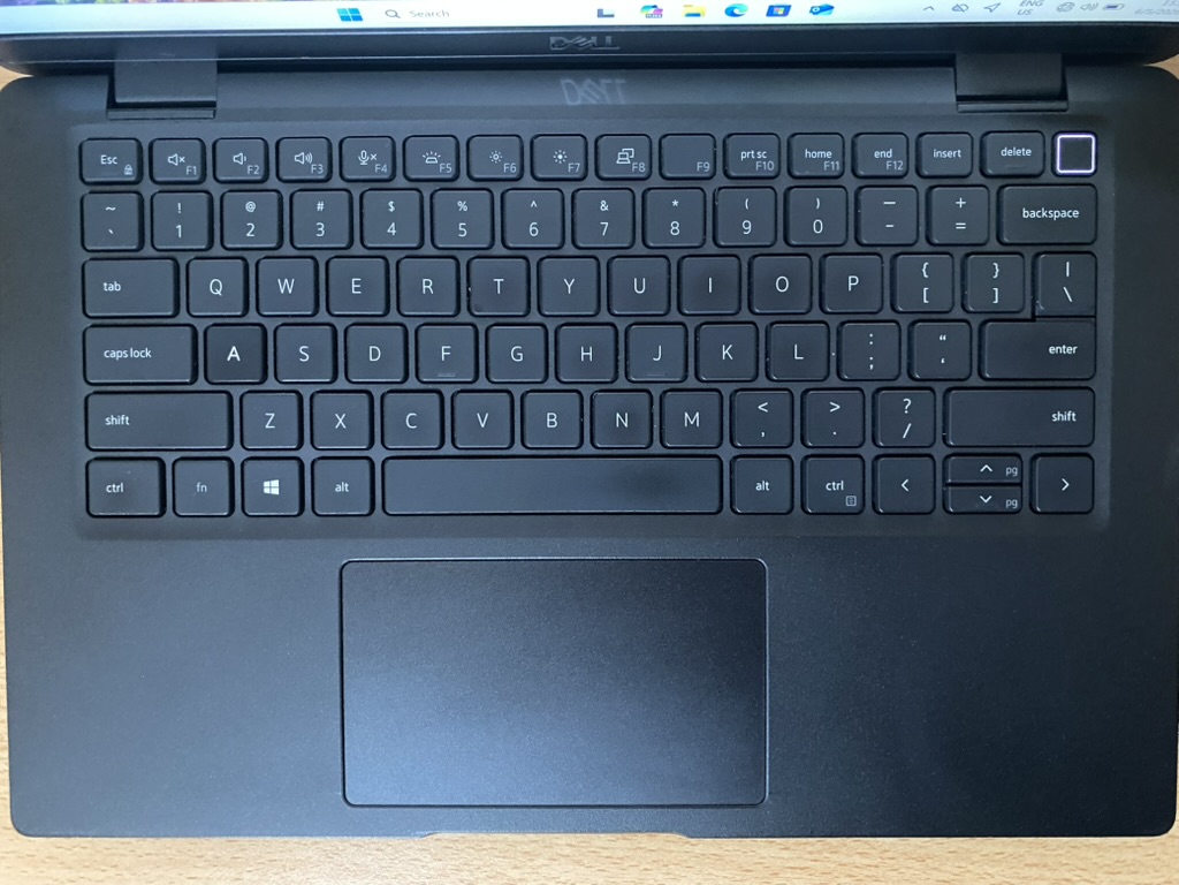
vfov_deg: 53.1
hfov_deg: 67.3
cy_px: 442
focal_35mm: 26
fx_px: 886
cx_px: 590
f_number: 1.8
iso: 800
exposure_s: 1/25
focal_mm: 4.25
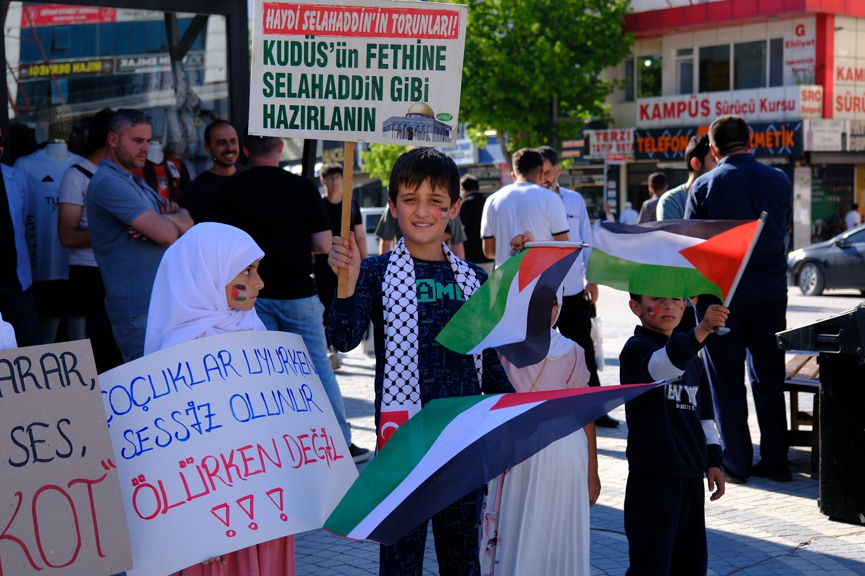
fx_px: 1345
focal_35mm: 56
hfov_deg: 35.6
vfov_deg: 24.2
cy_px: 288
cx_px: 432
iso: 125
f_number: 4
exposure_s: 1/400
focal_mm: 37.6
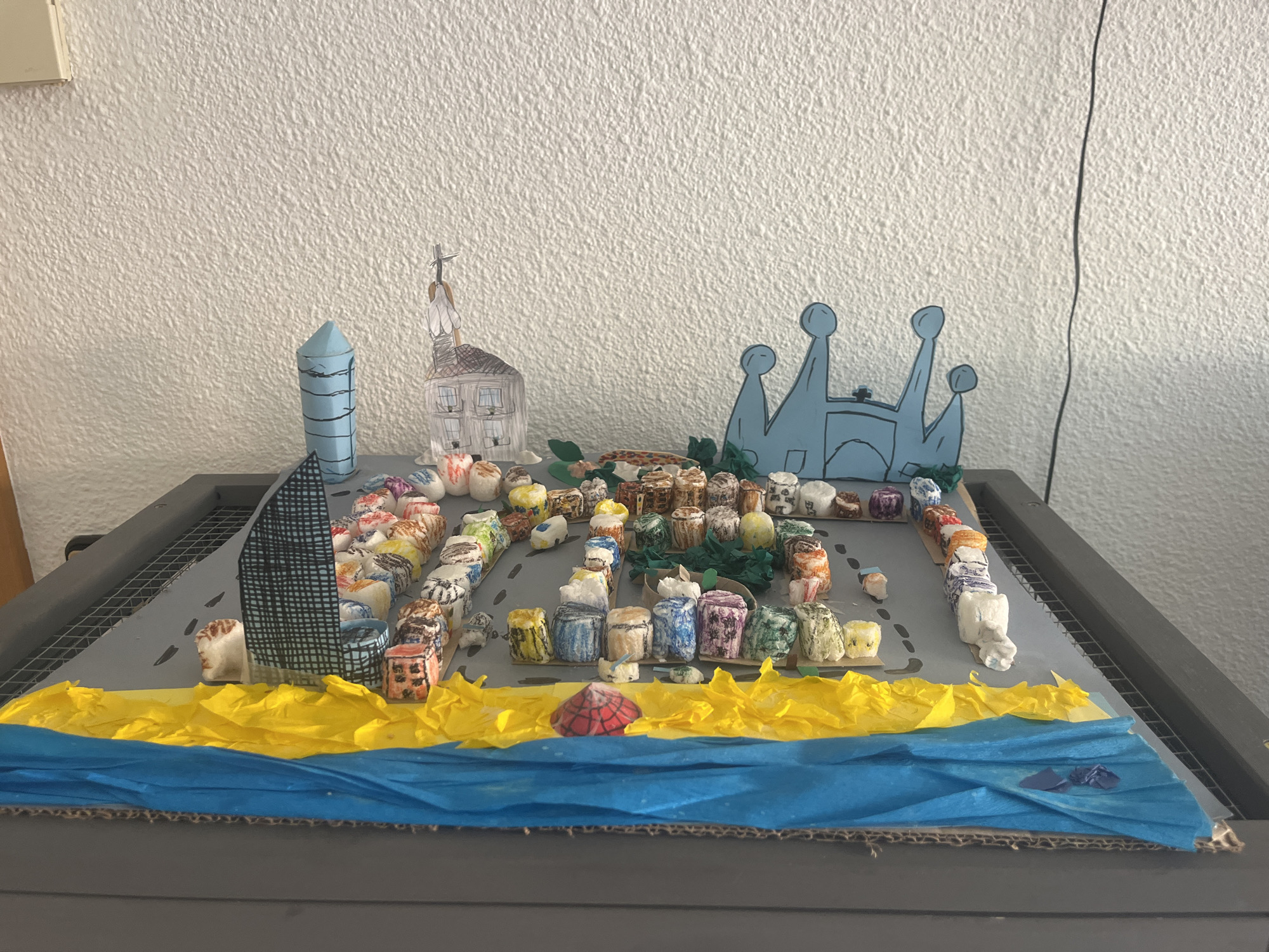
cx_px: 634
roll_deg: +1.7
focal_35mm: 26
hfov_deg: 67.3
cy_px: 476
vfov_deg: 53.1
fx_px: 953
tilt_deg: -19.5
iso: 160
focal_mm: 5.1
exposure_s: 1/60
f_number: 1.6
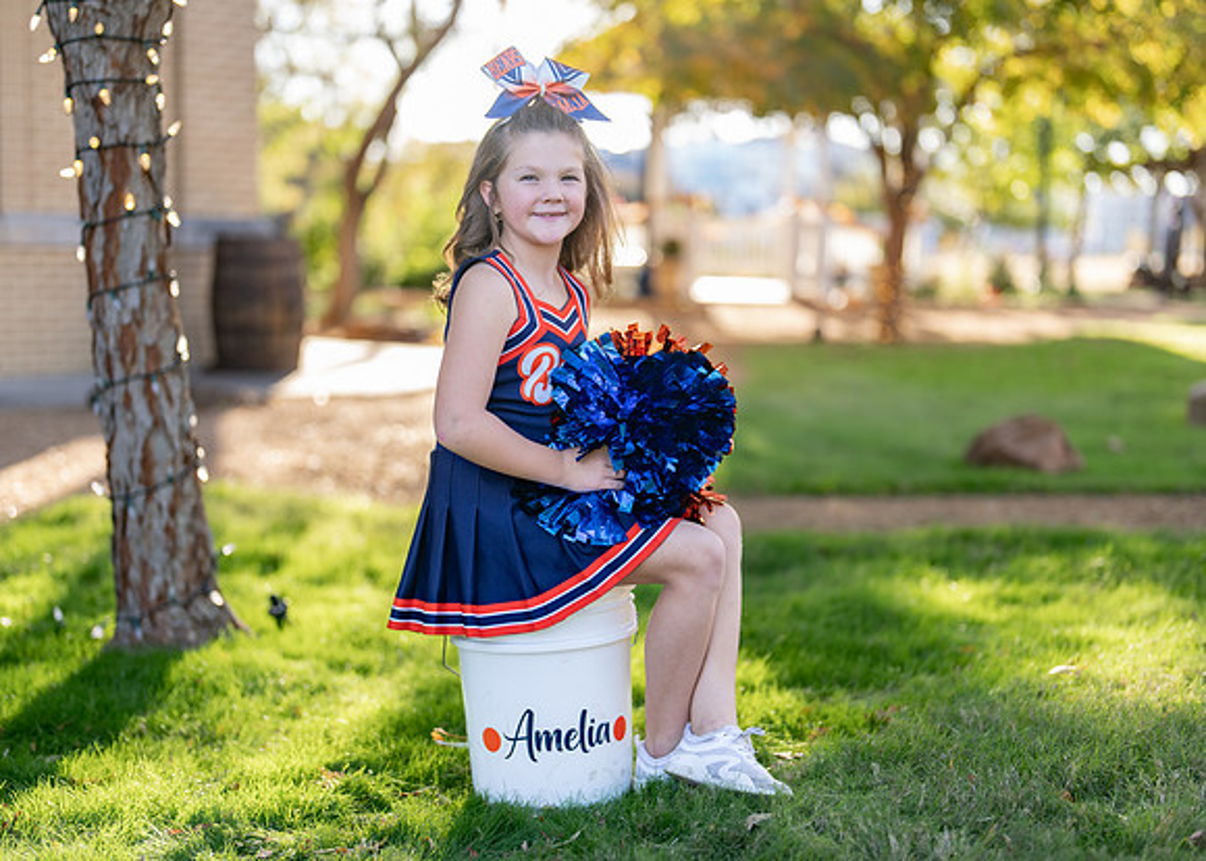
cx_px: 618
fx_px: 2022
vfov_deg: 24.0
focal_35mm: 59
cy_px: 465
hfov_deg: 33.2
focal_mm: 50
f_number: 1.2
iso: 100
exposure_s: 1/640
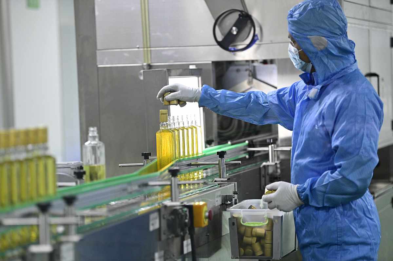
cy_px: 130
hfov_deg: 14.7
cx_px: 196
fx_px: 1527
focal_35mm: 140
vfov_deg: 9.8
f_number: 2.8
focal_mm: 140
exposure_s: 1/125
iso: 2000
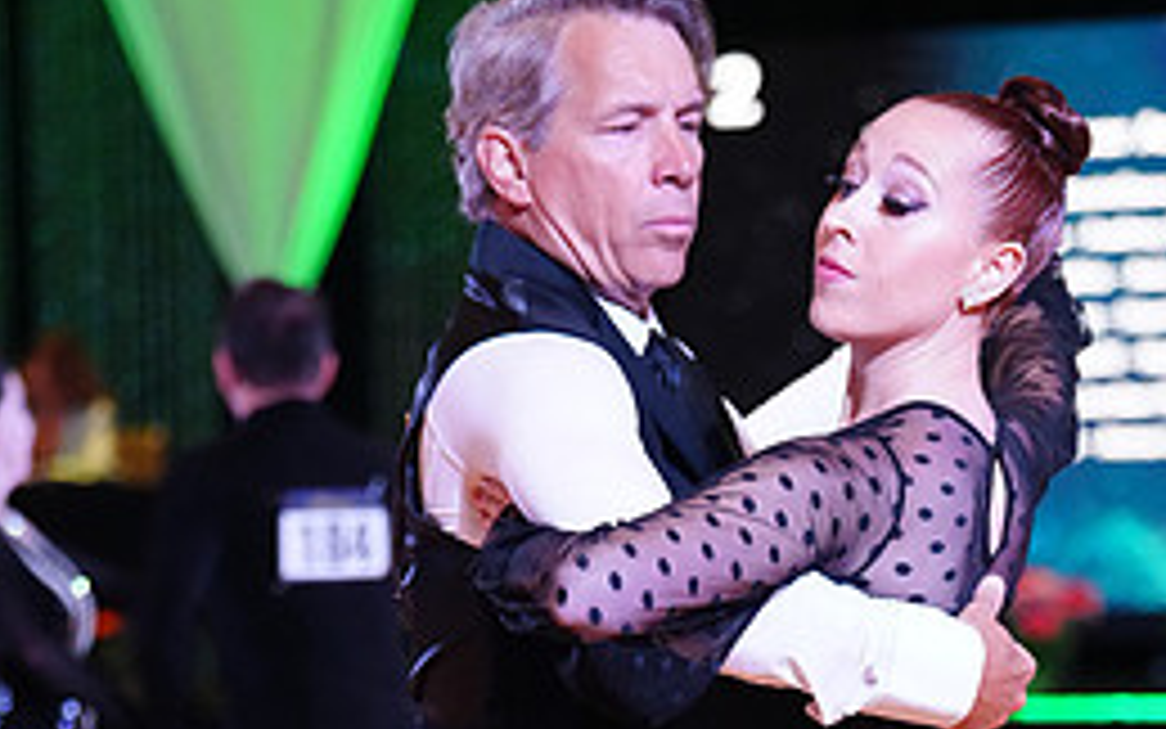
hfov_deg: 10.9
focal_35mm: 192
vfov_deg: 6.7
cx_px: 867
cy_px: 1102
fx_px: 6103
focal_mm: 84
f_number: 2.8
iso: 5000
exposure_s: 1/500
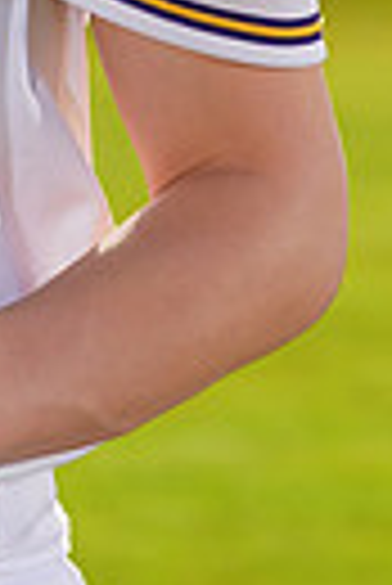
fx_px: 14758
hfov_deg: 1.5
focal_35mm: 906
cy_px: -392
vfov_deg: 2.3
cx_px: -376
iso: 100
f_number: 9
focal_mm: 203
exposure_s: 1/250
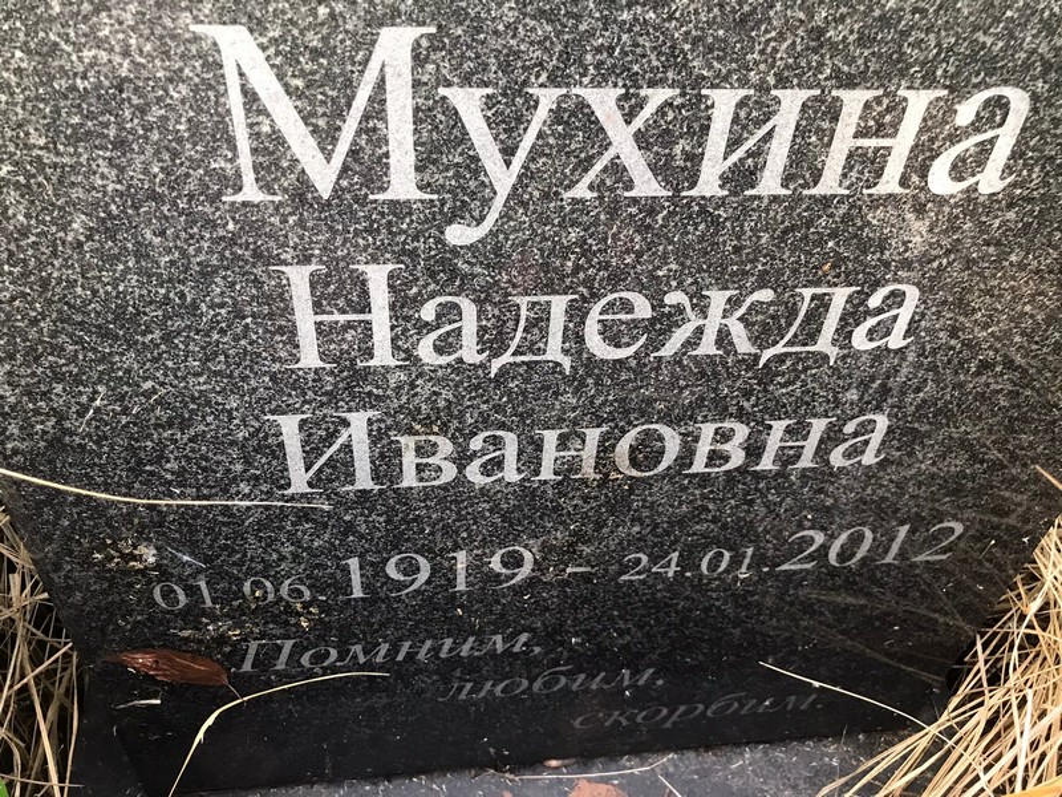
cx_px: 531
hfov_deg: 63.4
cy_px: 398
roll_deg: -6.7
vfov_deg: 49.7
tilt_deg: -42.5
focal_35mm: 28
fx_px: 859
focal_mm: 3.99
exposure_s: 1/33
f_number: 1.8
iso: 40
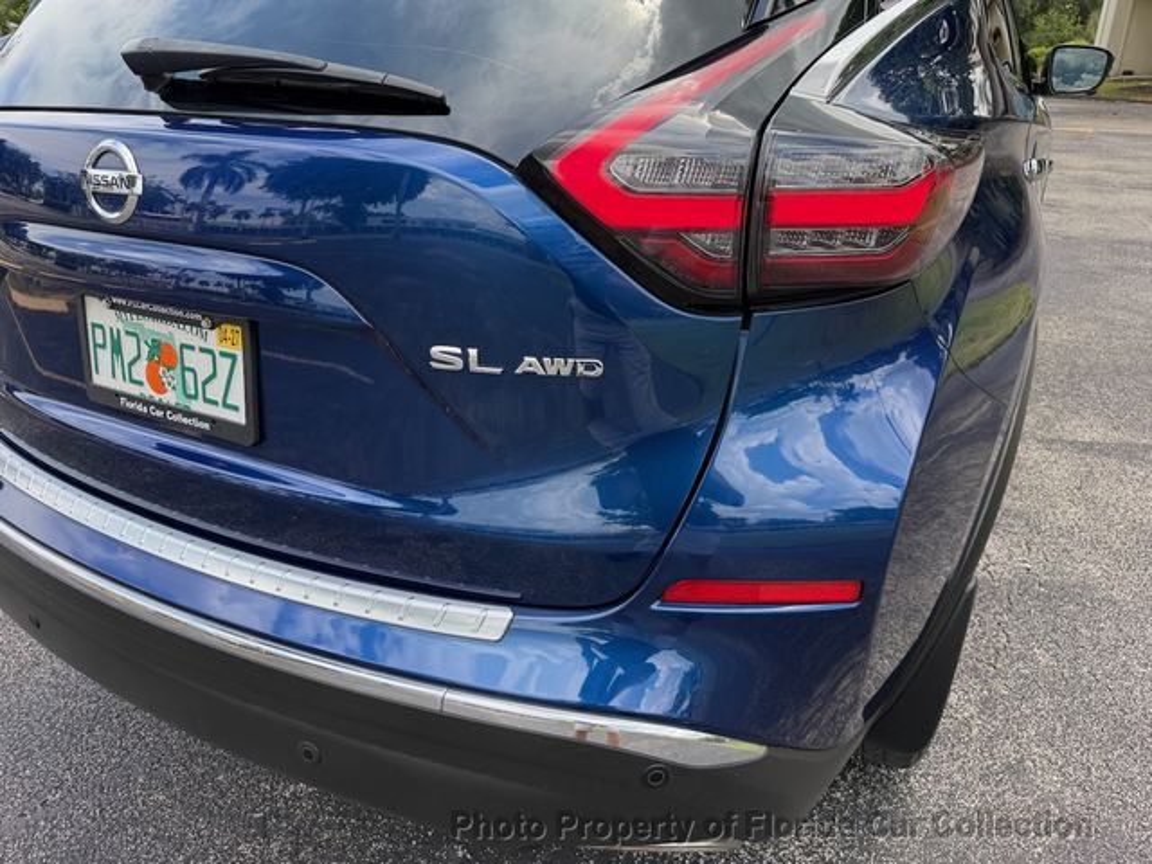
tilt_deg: -27.9
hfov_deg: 71.6
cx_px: 576
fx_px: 799
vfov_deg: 56.8
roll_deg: +3.7
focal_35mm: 24
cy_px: 432
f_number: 1.78
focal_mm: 6.76
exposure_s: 1/868
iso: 100
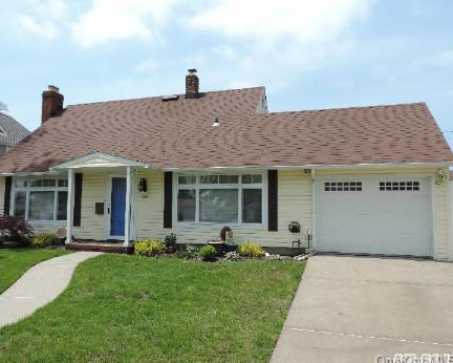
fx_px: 349
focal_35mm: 26
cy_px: 182
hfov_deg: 65.9
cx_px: 211
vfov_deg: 55.0
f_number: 3
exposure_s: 1/1000
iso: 80
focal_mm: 4.3
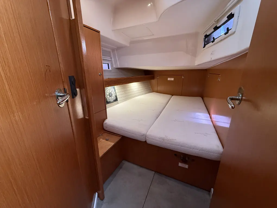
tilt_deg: -16.2
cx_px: 138
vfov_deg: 85.7
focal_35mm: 14
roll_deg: +0.3
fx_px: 112
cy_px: 104
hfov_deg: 102.1
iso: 320
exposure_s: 1/65
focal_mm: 2.22
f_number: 2.2
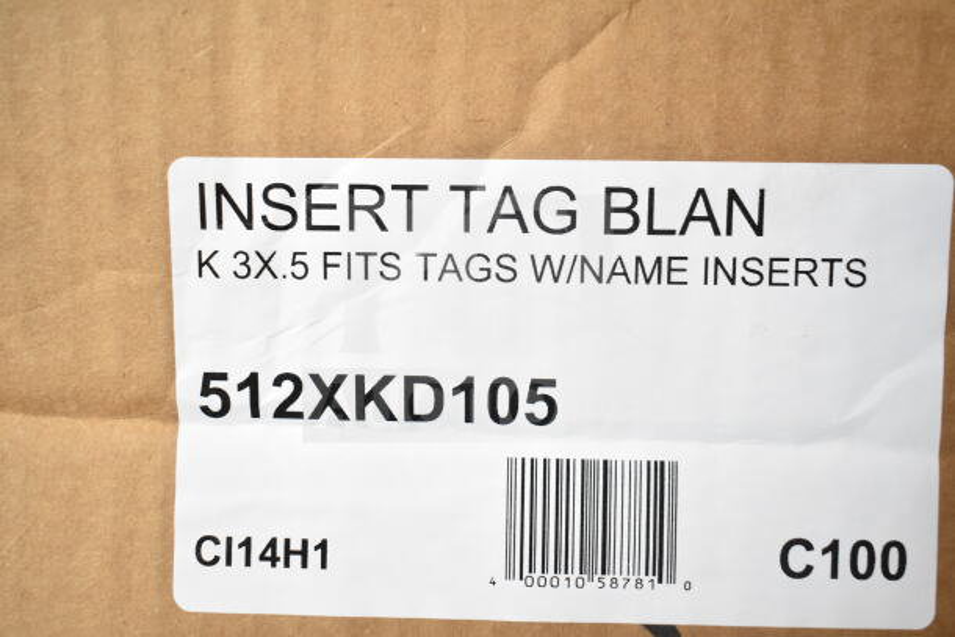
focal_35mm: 39
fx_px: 1035
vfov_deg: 34.2
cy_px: 318
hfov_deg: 49.5
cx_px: 478
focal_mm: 26
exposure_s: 1/80
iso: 1600
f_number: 4.5
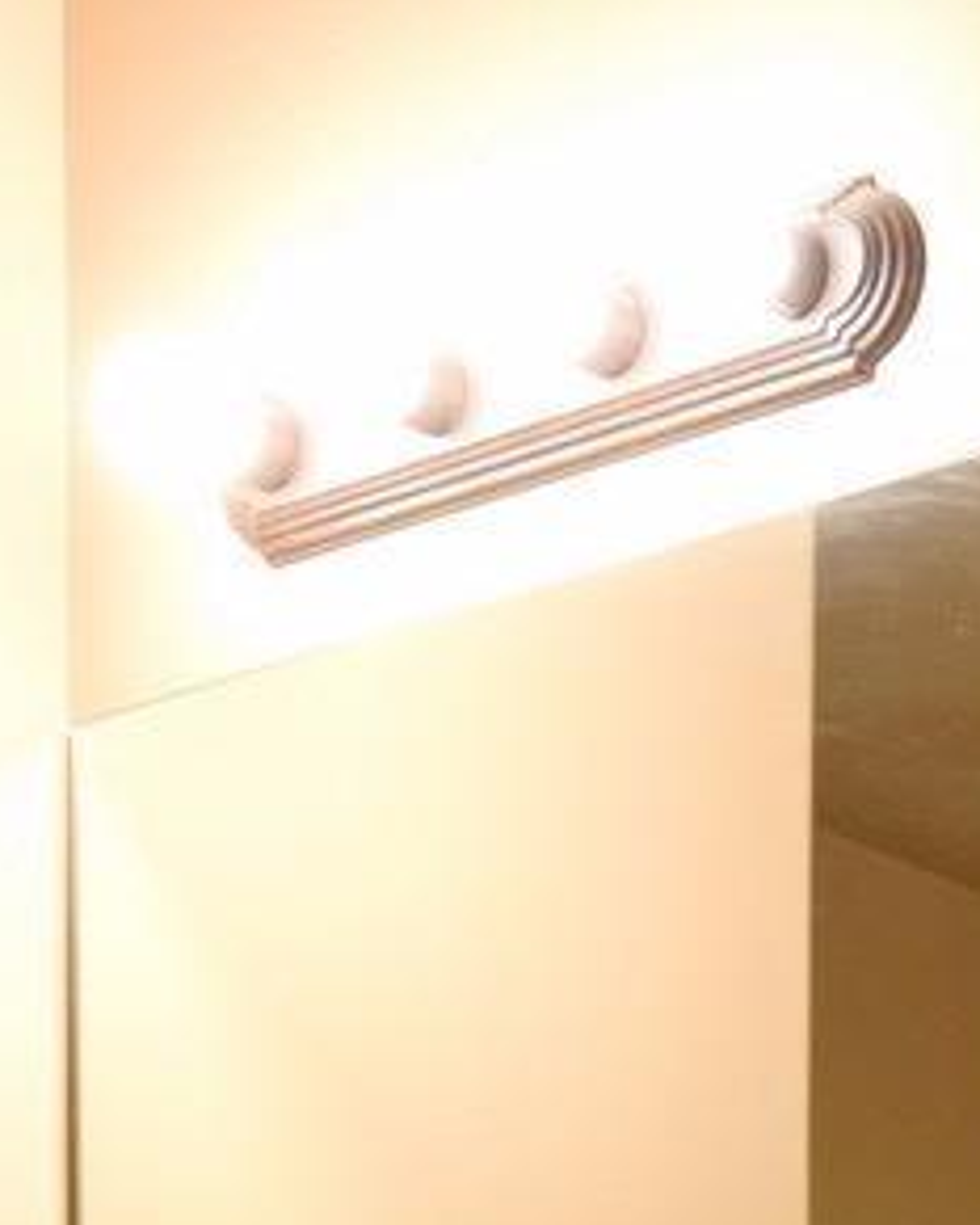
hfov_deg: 13.7
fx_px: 3587
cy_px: 2555
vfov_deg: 15.1
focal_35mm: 99
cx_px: 1846
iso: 500
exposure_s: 1/4
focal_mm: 16
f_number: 8
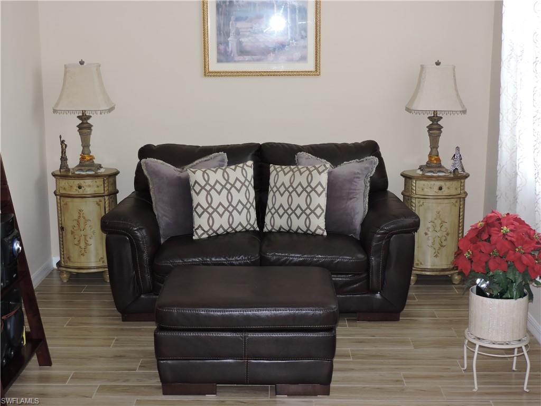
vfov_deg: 29.1
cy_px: 203
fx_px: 781
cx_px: 270
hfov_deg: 38.2
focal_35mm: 50
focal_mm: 8.9
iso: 220
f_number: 3.6
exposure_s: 1/30
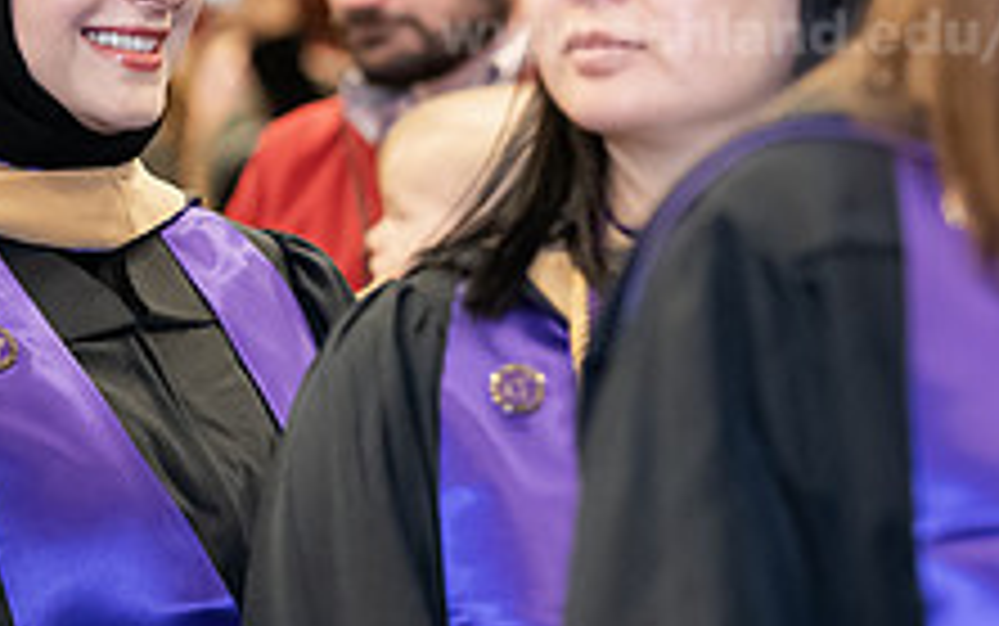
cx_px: 234
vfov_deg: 4.1
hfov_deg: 6.6
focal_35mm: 319
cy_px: 128
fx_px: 8689
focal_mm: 120
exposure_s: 1/200
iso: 2500
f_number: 3.2
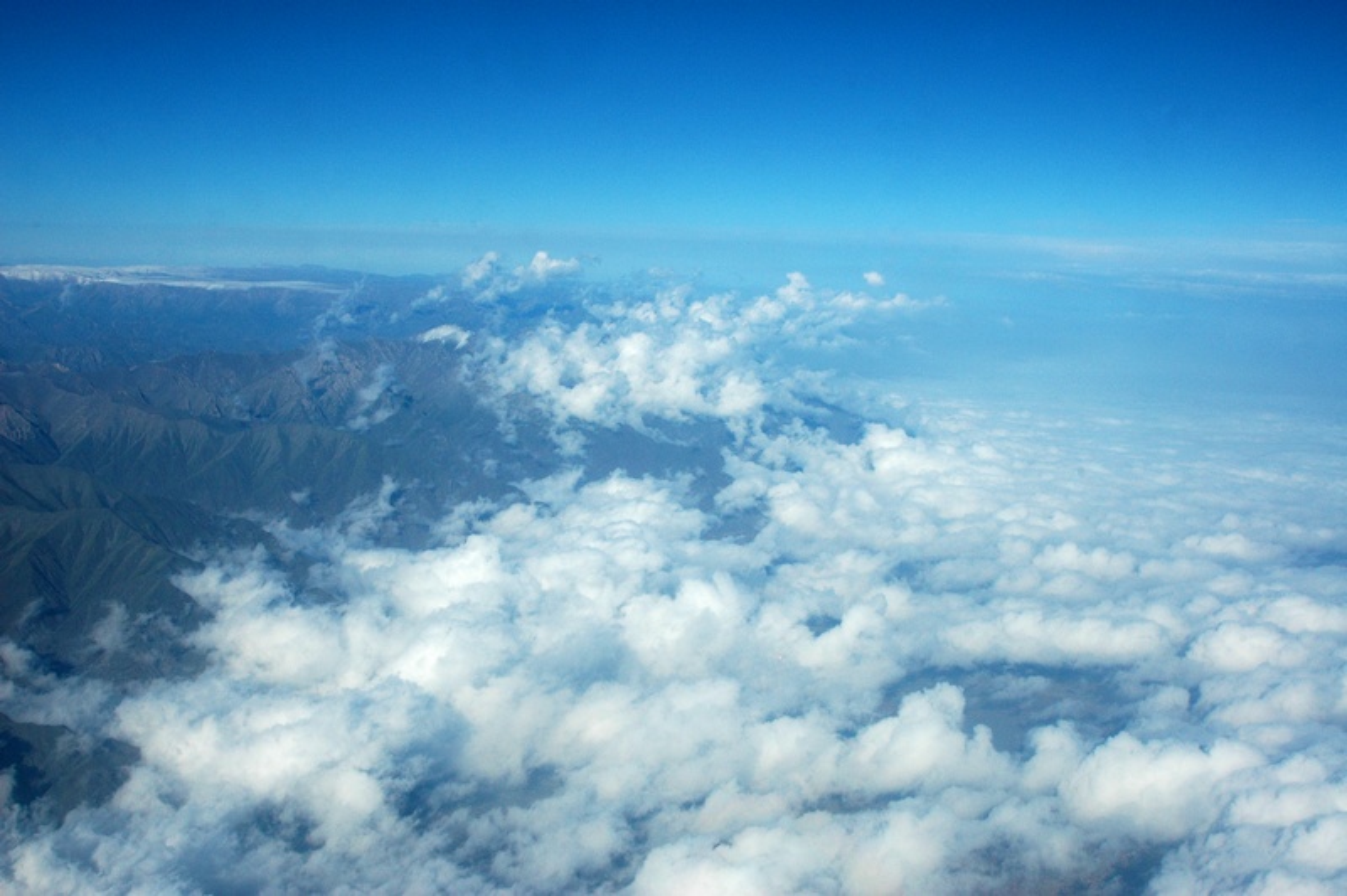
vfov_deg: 31.8
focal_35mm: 42
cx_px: 674
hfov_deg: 46.4
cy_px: 448
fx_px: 1570
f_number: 13
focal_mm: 28
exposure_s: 1/640
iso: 400
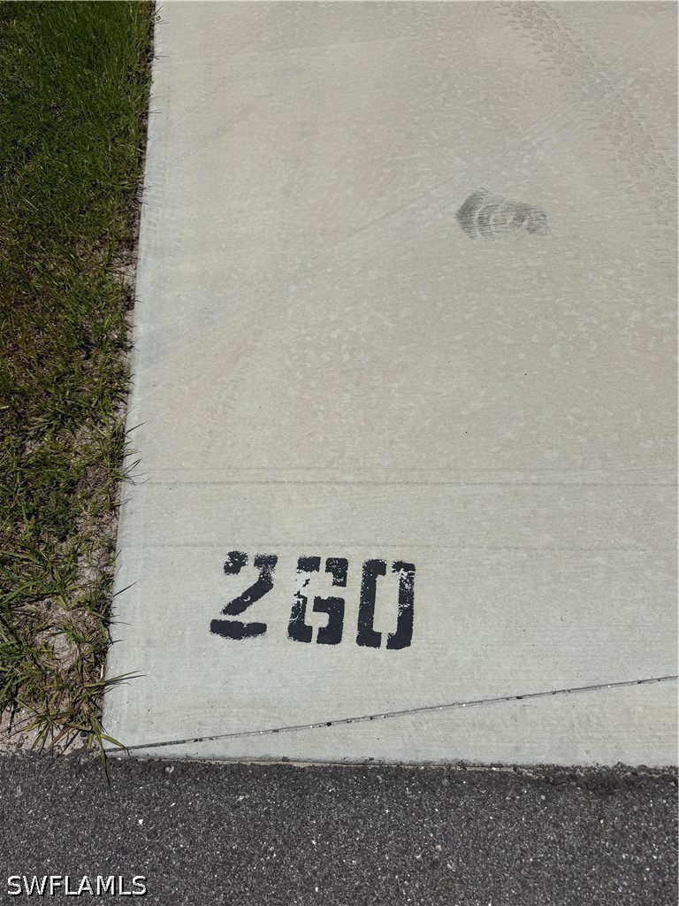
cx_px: 340
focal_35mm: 24
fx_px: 628
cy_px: 453
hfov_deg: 56.8
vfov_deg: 71.6
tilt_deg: -56.5
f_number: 1.78
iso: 64
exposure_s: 1/20000
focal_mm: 6.76
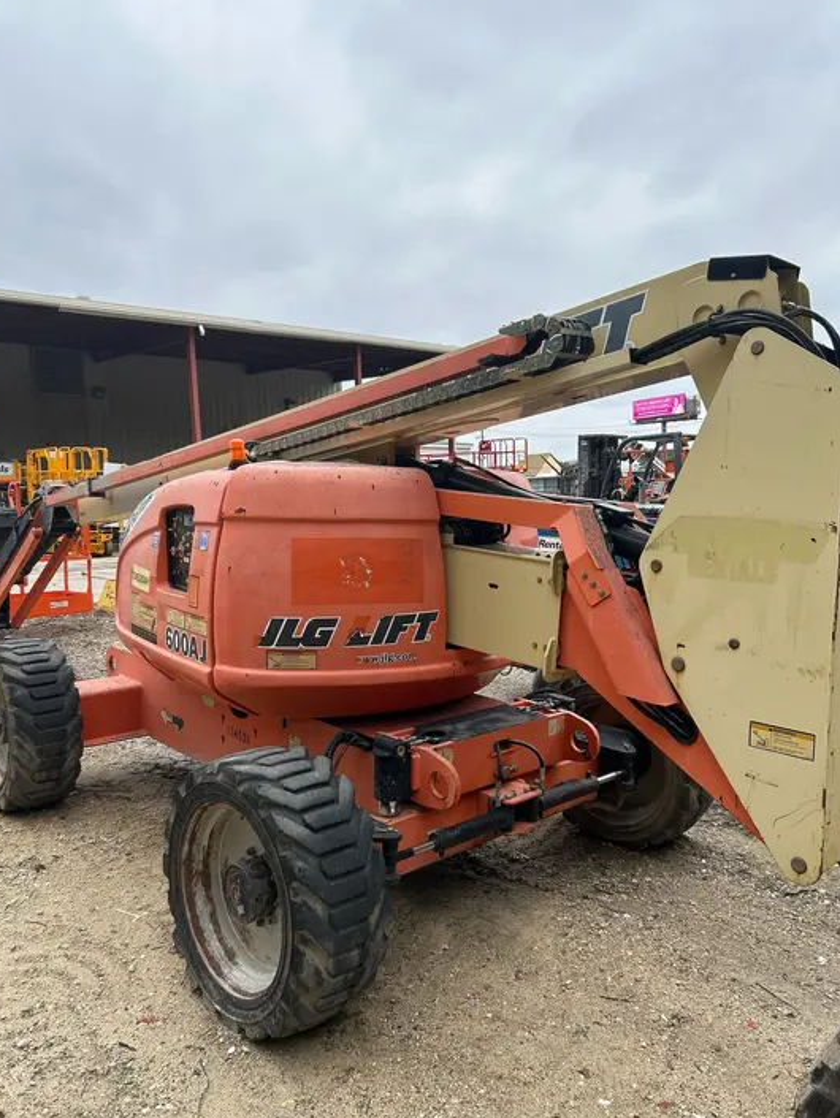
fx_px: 873
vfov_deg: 65.3
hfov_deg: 51.4
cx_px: 415
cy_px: 566
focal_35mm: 27
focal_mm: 5.7
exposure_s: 1/1934
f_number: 1.5
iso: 50
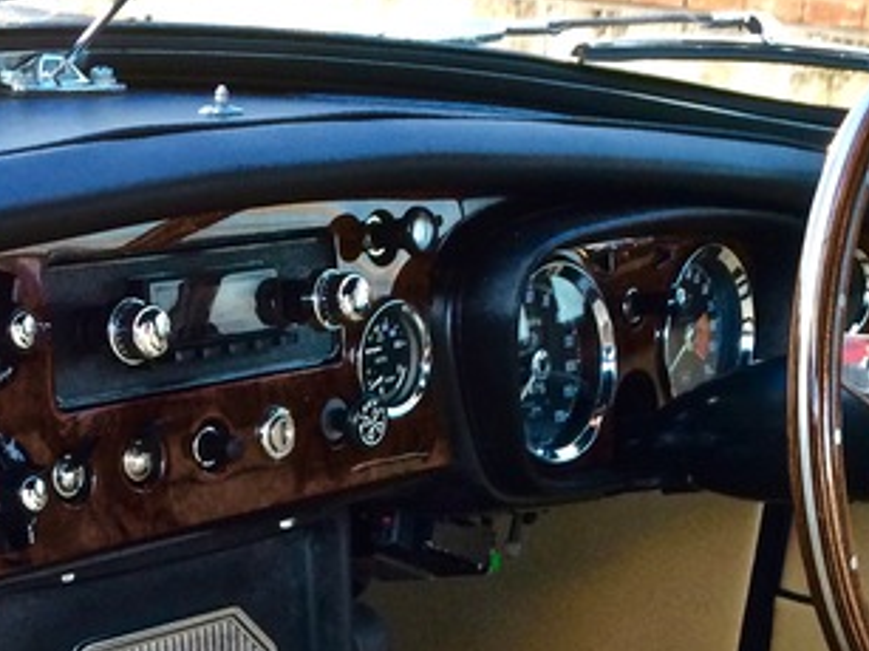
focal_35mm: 85
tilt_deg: -27.9
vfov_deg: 16.1
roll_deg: -2.9
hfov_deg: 22.9
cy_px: 938
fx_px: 2133
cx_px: 241
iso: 40
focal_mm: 4.15
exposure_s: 1/30
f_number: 2.2
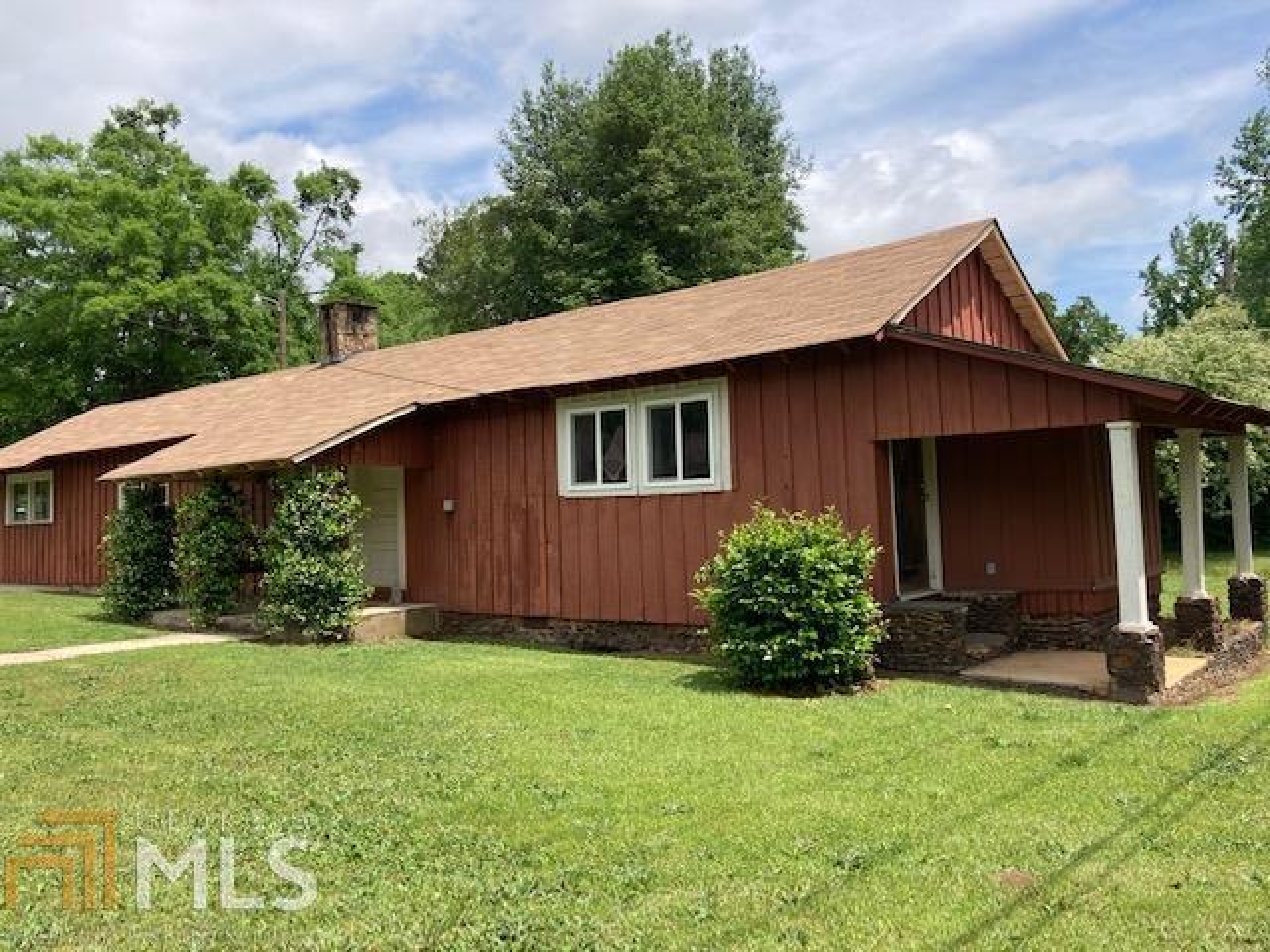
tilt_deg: +2.9
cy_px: 476
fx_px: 1027
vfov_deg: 49.7
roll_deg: +1.6
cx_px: 635
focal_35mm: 28
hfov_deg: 63.4
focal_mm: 3.99
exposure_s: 1/1869
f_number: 1.8
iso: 20
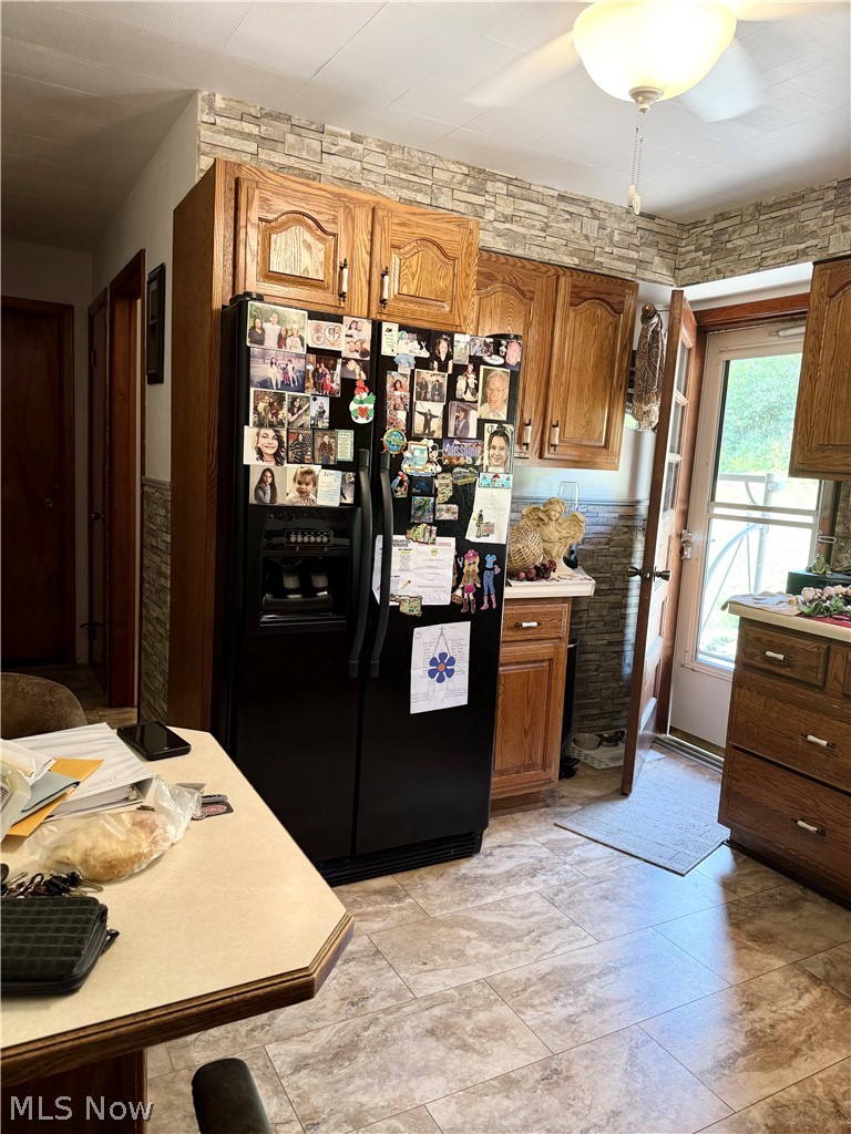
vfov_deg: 71.6
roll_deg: -4.7
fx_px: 787
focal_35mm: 24
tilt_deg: -8.0
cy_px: 567
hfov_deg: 56.8
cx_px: 426
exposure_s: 1/60
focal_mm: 6.76
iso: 200
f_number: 1.78
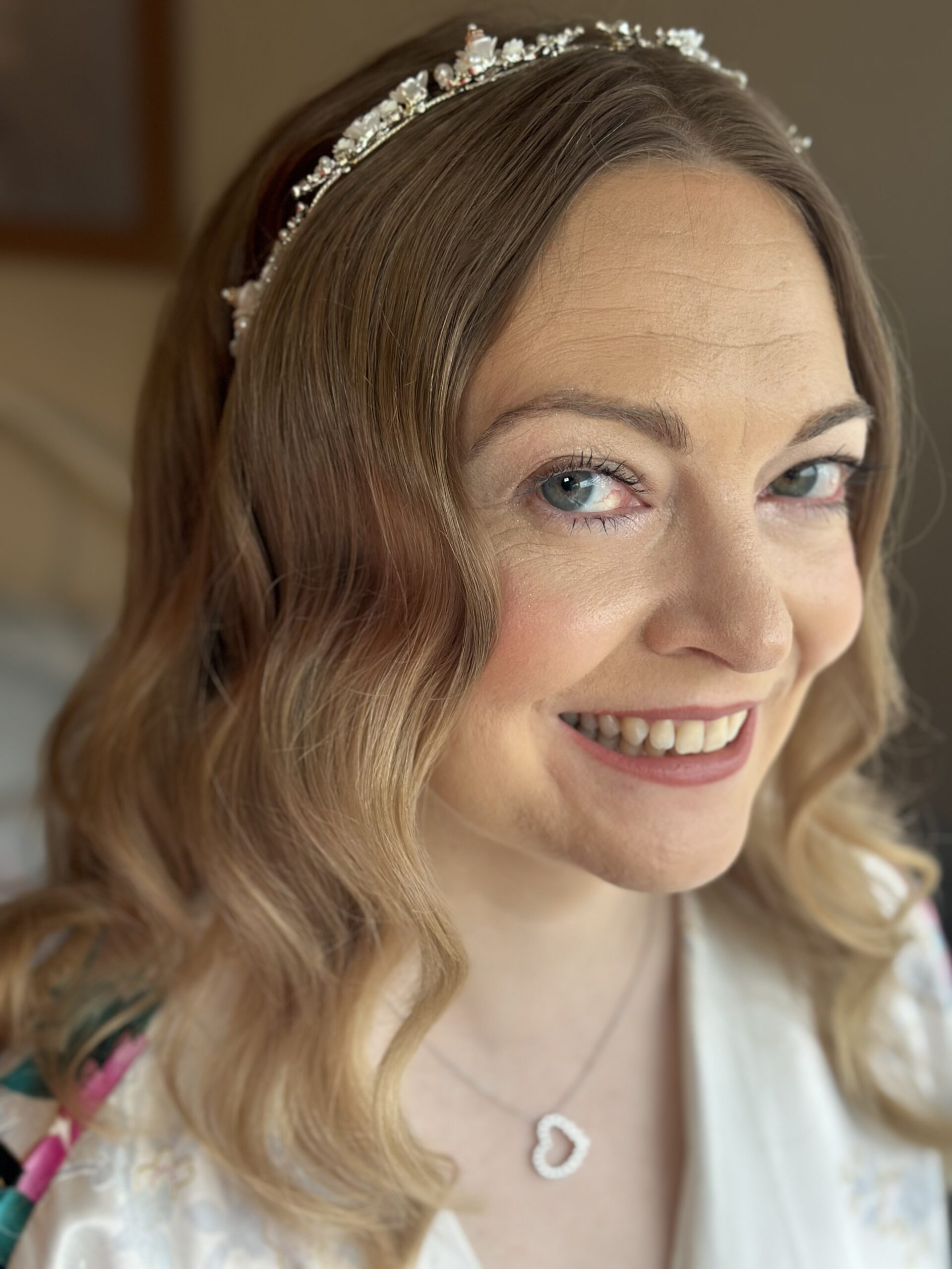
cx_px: 476
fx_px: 1760
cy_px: 634
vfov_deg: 39.7
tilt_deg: -17.5
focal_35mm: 48
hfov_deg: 30.3
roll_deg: -1.6
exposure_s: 1/100
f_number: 1.78
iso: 125
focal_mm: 6.86
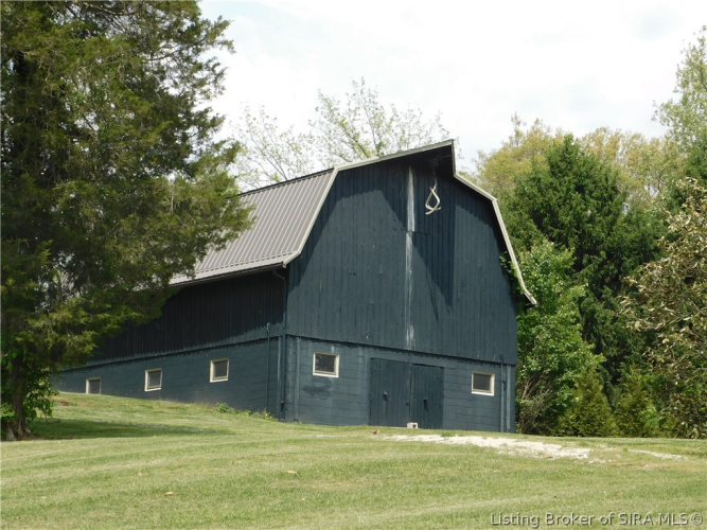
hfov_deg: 21.5
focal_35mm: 91
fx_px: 1858
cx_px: 354
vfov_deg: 16.2
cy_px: 265
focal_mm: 16.1
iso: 125
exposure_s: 1/500
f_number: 4.5
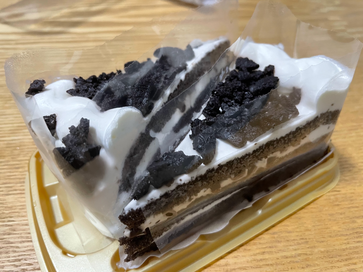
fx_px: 273
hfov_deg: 67.3
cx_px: 182
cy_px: 136
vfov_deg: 53.1
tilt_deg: -45.1
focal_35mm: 26
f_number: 1.6
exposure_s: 1/50
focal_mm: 4.2
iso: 320
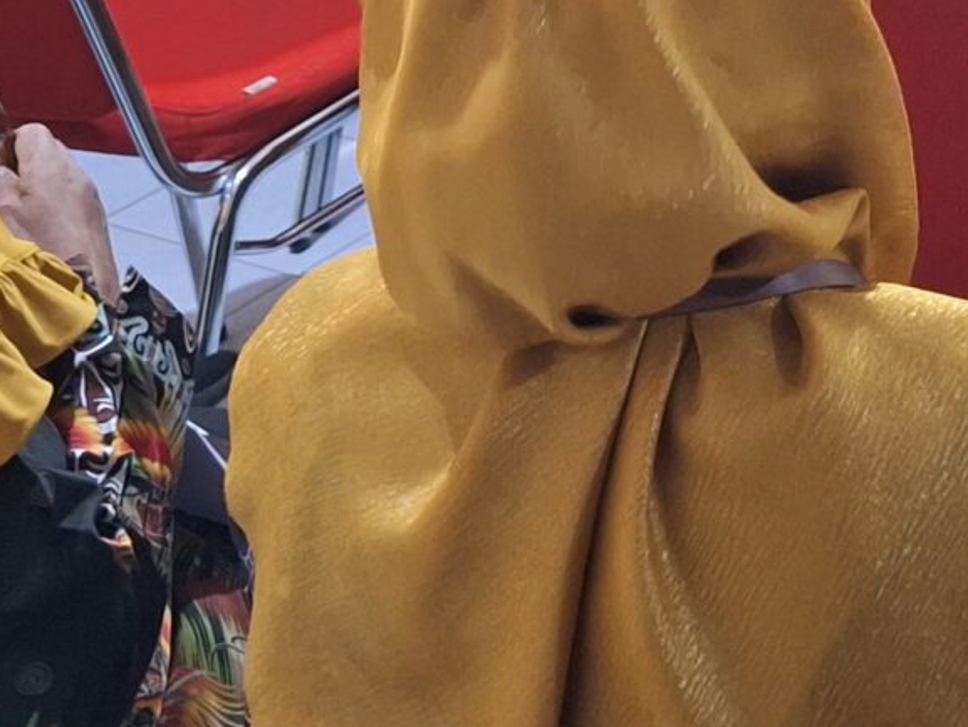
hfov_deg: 18.7
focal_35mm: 102
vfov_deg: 13.8
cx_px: 1010
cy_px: -311
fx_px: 2853
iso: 400
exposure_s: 1/25
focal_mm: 5.54
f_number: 1.8
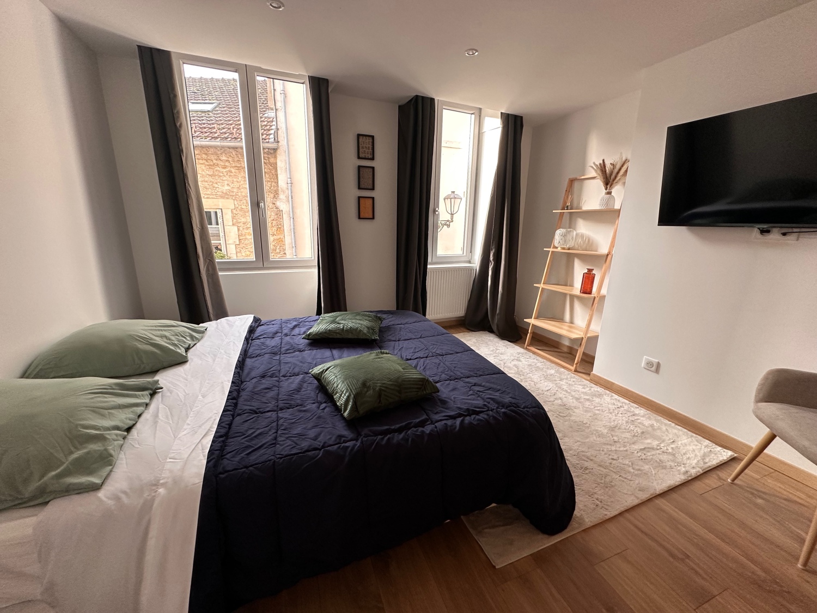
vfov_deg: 85.7
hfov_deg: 102.1
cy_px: 306
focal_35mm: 14
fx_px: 330
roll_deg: -1.4
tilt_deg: -14.0
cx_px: 408
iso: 200
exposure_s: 1/99
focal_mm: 2.22
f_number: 2.2
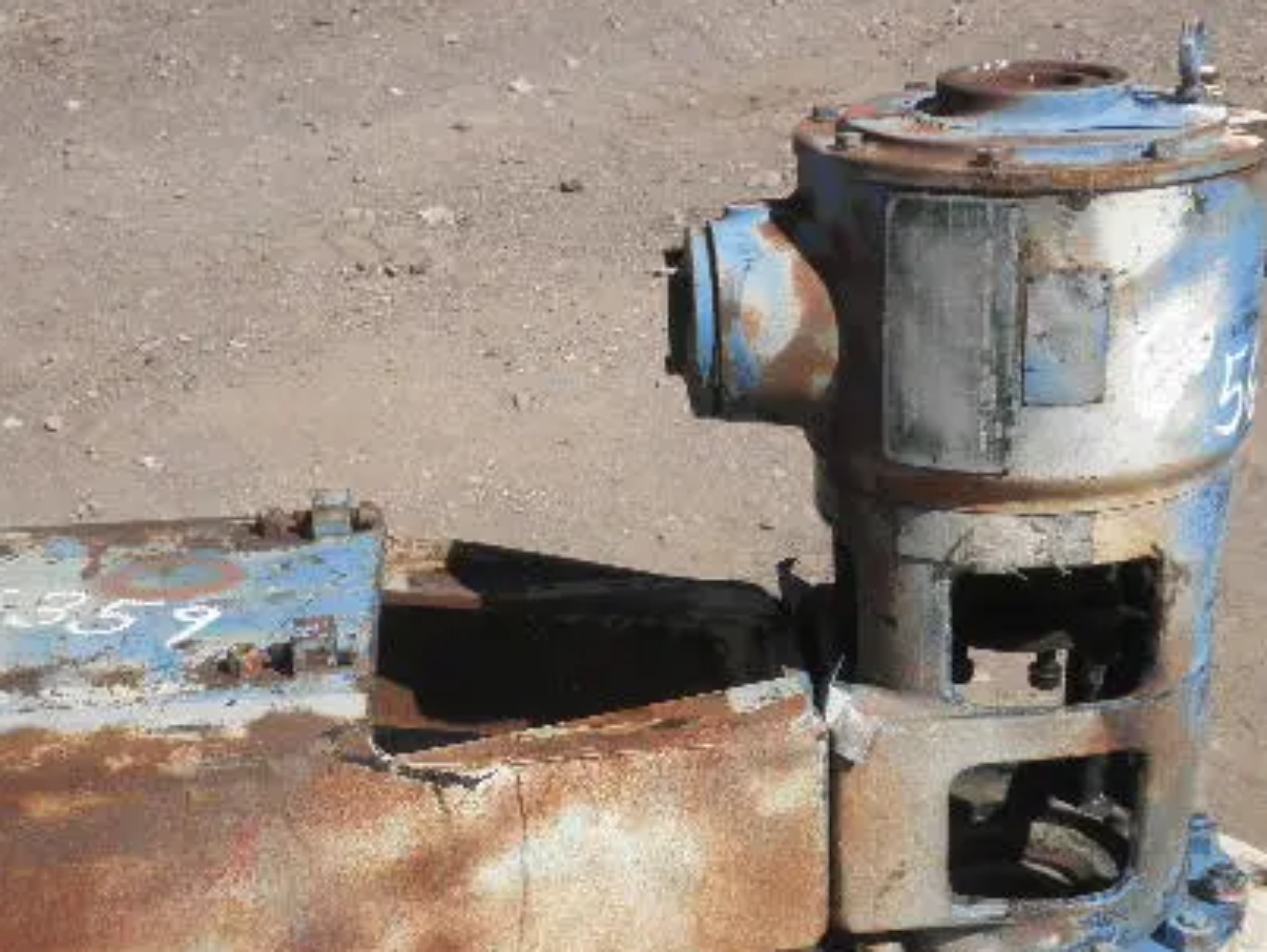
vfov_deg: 20.8
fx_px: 2564
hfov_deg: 27.7
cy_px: 741
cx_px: 574
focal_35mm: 70
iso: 64
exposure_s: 1/125
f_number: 9.6
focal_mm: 7.9
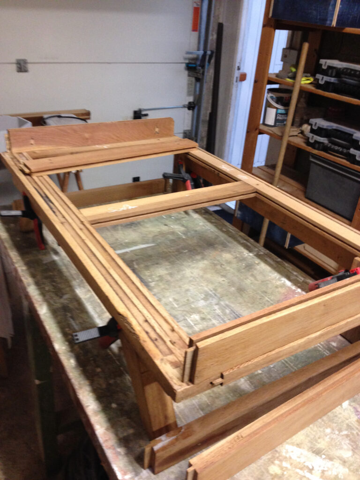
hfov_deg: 42.9
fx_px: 458
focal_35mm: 33
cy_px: 240
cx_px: 180
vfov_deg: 55.4
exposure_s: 1/20
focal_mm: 4.12
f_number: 2.4
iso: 200
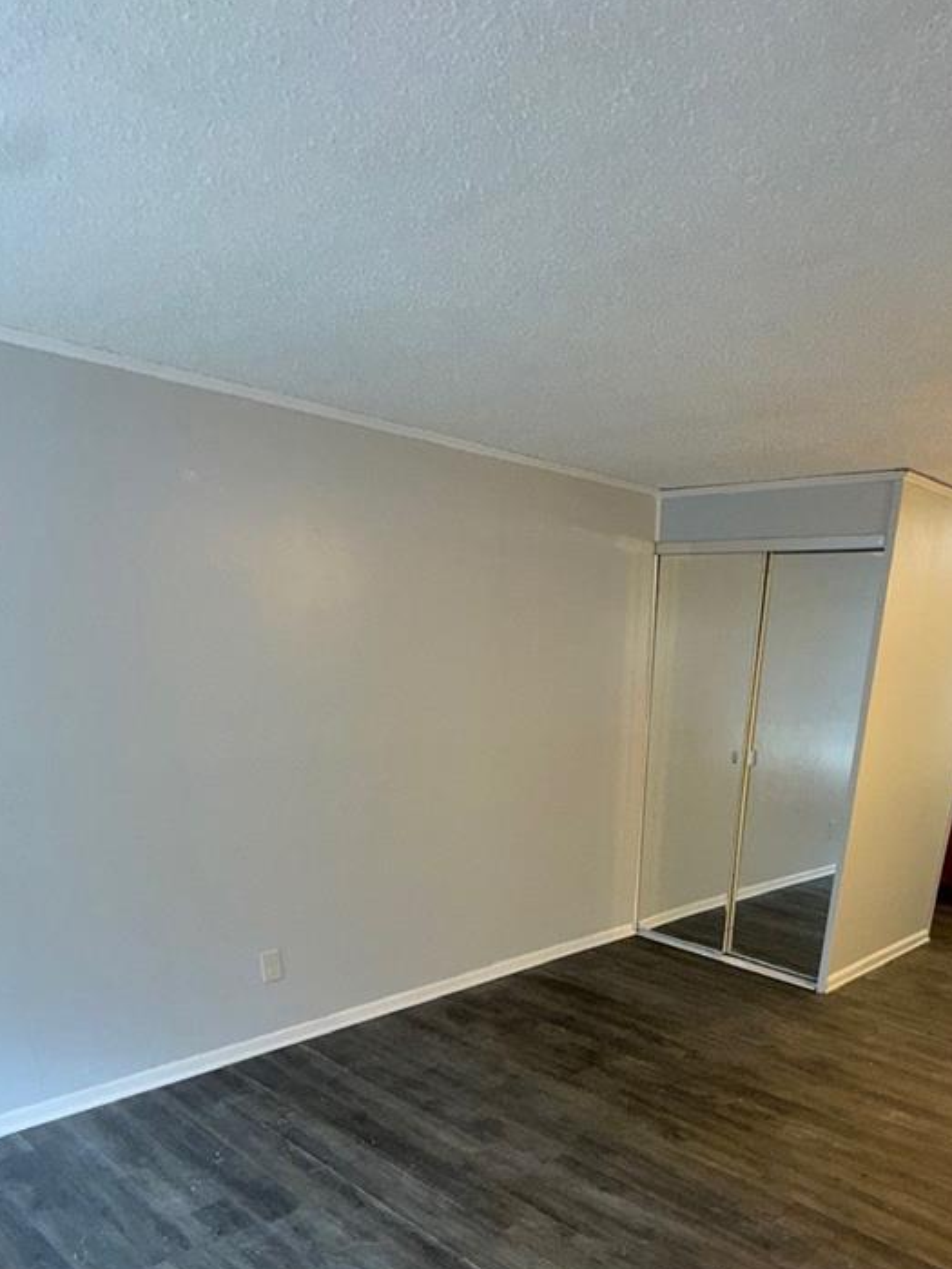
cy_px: 1019
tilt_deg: -23.4
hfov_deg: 56.1
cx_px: 600
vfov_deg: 65.1
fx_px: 880
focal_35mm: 24
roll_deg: -1.9
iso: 125
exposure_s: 1/60
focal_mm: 2.22
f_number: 2.2
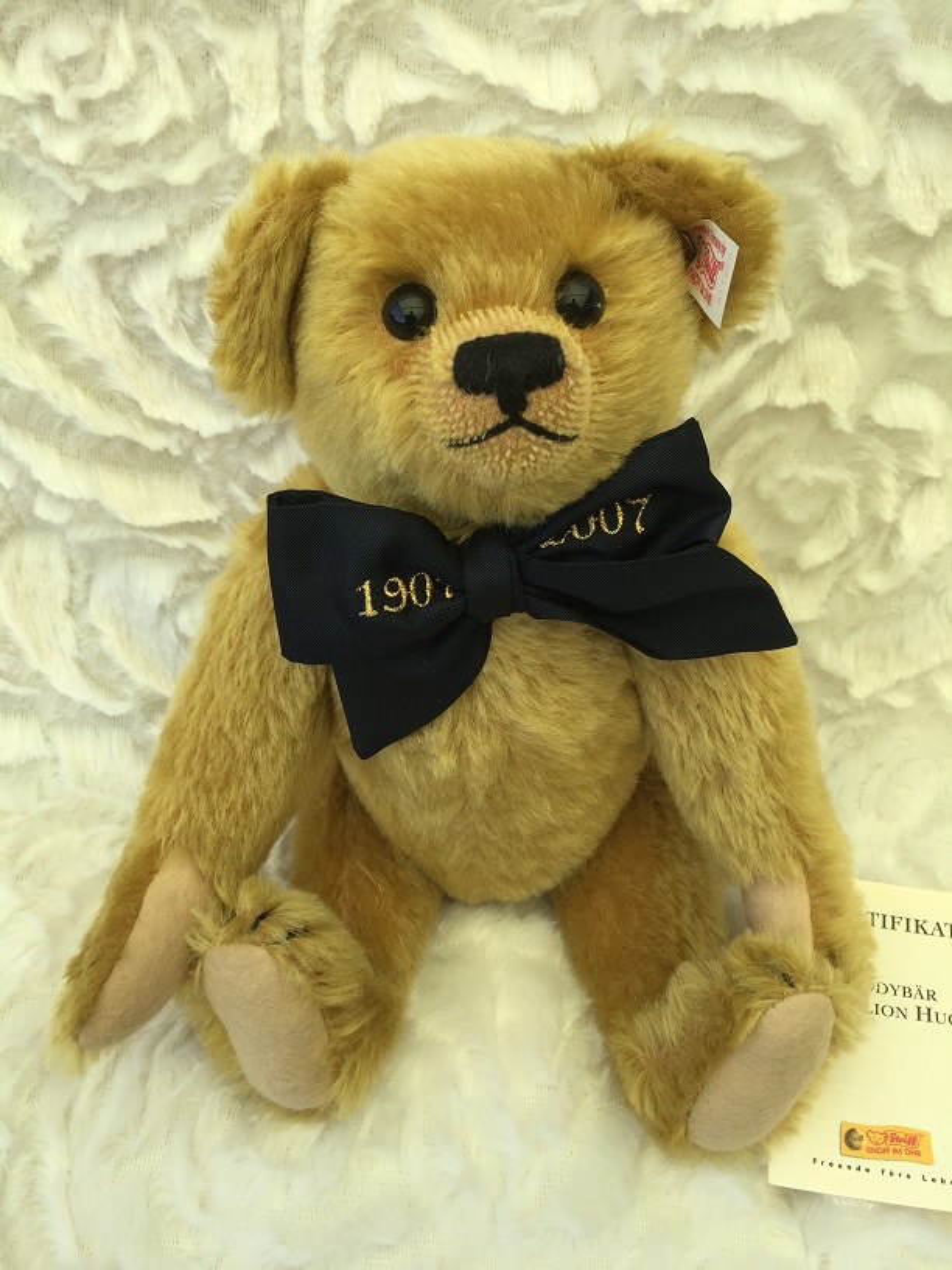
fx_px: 1063
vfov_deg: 61.7
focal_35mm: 29
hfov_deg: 48.2
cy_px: 635
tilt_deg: -51.4
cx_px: 476
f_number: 2.2
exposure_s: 1/648
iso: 32
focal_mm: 4.15
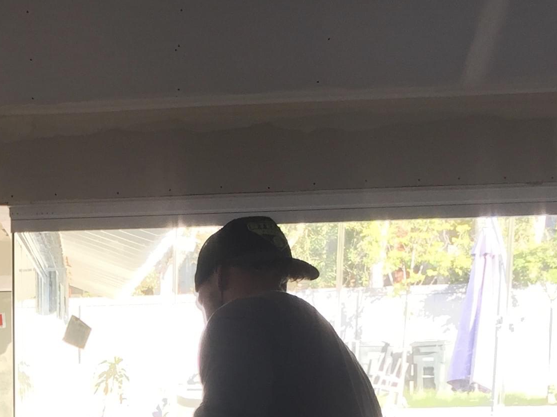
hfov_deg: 21.6
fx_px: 1367
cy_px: 607
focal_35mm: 85
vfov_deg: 16.0
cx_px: -78
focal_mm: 4.15
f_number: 2.2
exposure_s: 1/60
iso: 40
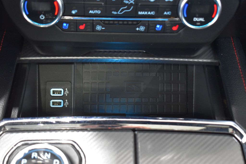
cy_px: 82
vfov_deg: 25.0
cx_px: 123
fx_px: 369
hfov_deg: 36.9
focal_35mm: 54
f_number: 5
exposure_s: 1/15
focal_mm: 36
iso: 1600
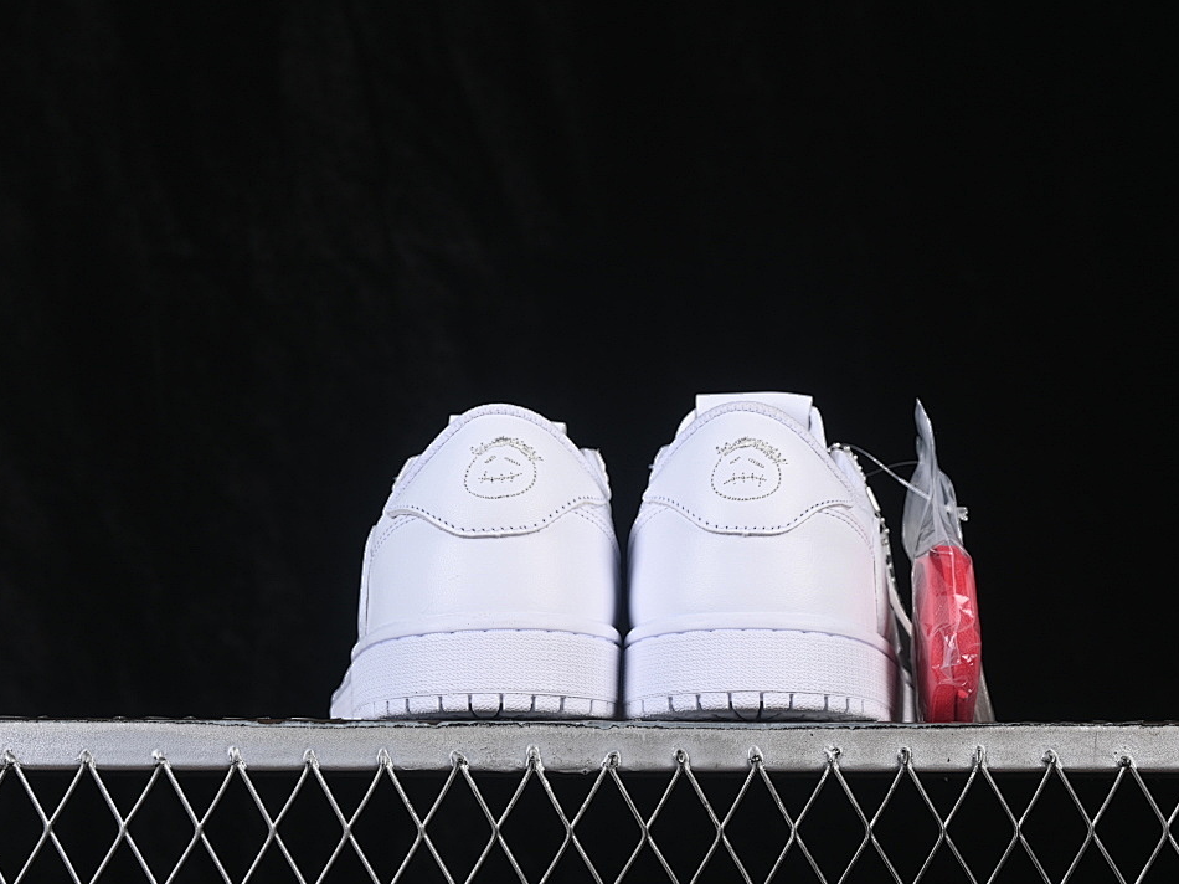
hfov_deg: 23.8
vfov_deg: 18.0
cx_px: 642
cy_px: 444
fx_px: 2792
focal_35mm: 82
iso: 160
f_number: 8
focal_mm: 50
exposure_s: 1/80
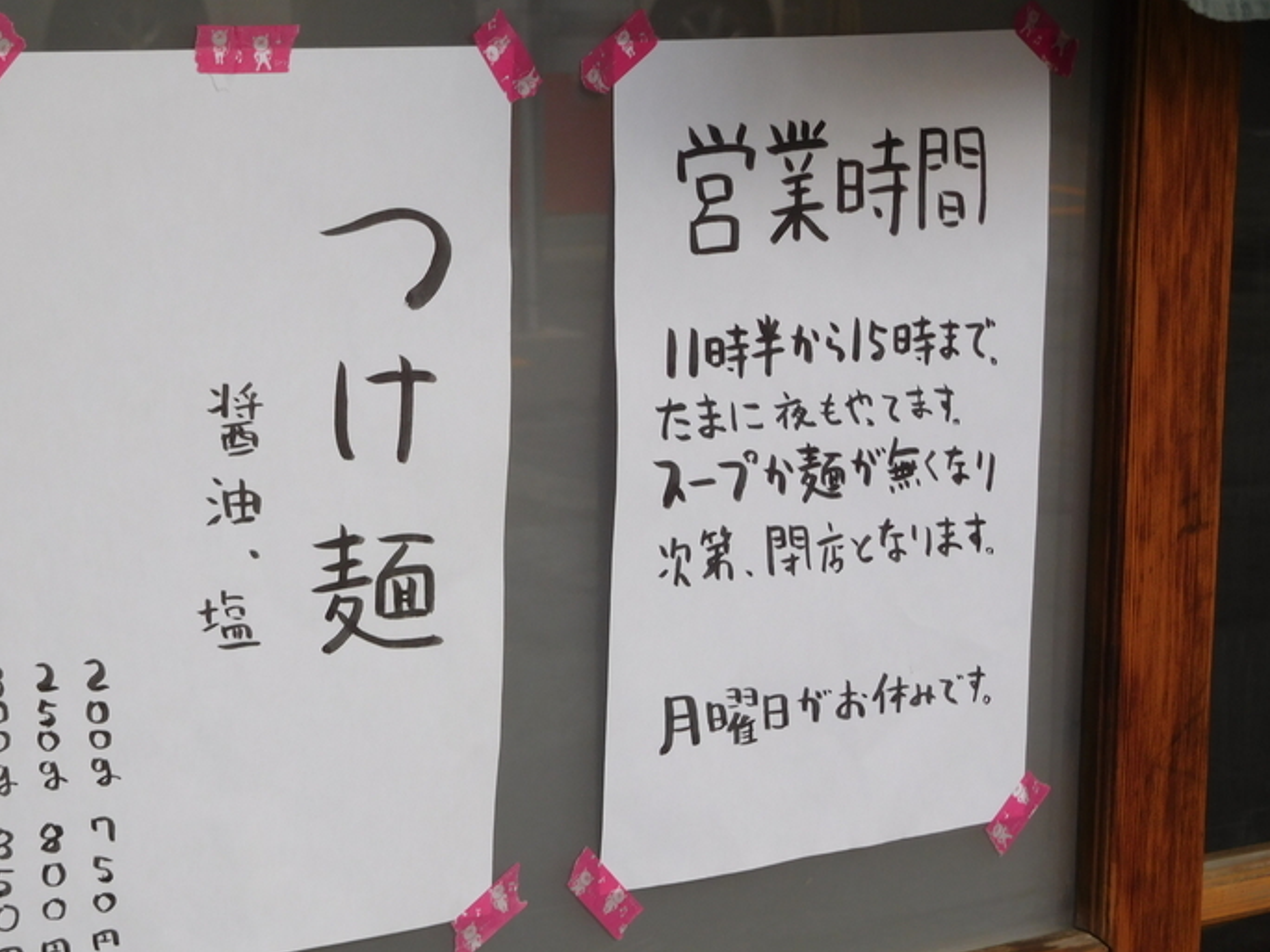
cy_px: 529
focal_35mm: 117
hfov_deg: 16.8
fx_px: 4293
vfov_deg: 12.7
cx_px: 579
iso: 125
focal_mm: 17.8
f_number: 4.8
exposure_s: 1/160
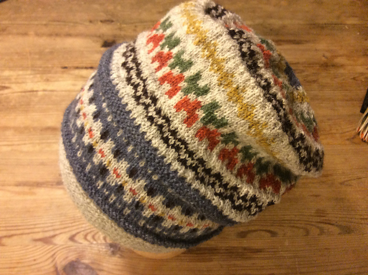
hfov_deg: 56.9
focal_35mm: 32
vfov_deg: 44.1
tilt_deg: -62.0
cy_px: 138
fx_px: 340
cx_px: 184
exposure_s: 1/25
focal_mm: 3.3
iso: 160
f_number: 2.4
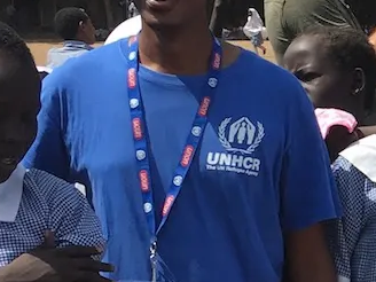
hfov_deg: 16.0
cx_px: 659
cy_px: 209
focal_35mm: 106
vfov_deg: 13.9
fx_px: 1151
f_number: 2.2
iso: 25
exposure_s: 1/1221
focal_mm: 4.15
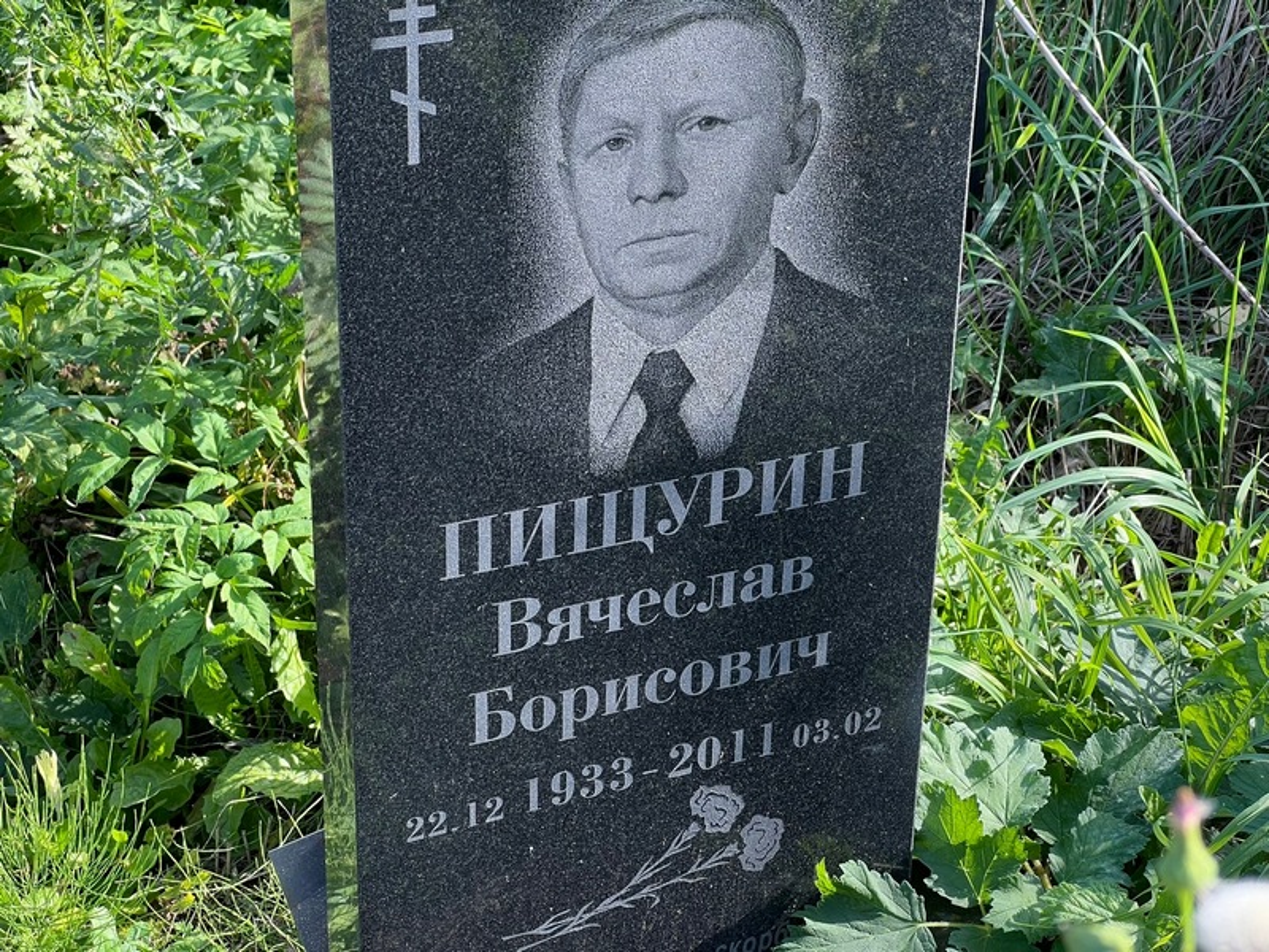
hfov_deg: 25.3
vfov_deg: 19.1
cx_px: 634
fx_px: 2823
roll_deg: -3.6
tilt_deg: -27.0
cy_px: 476
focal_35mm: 77
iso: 32
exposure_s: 1/105
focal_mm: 9
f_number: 2.8
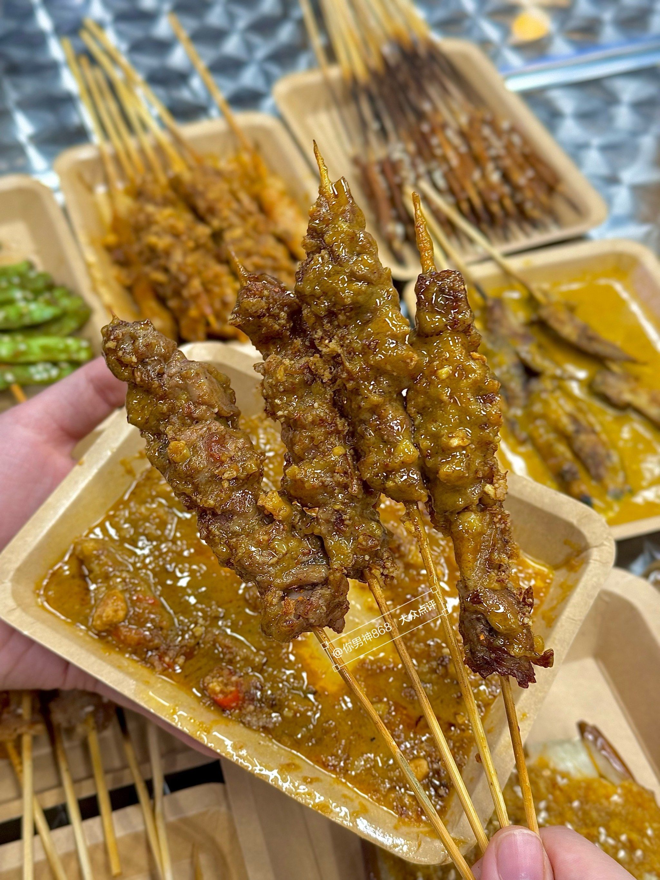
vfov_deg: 39.7
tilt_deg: -48.0
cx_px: 330
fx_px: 1220
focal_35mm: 48
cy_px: 440
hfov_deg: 30.3
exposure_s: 1/50
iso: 80
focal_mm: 6.86
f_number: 1.78
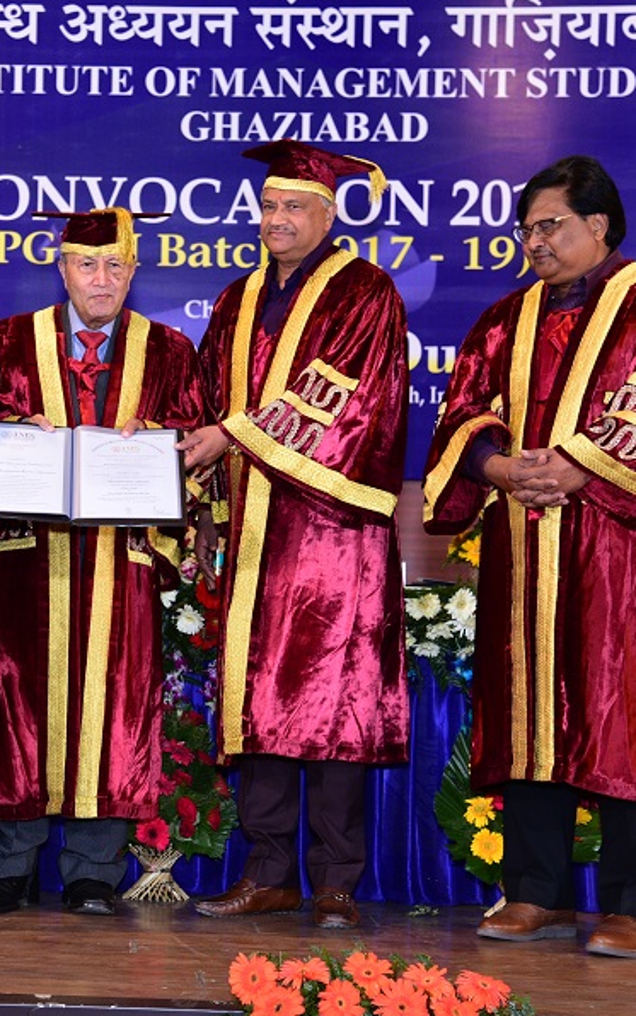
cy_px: 510
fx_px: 2216
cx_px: 73
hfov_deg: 16.1
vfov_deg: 25.8
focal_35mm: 80
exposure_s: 1/125
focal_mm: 52
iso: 1600
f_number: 4
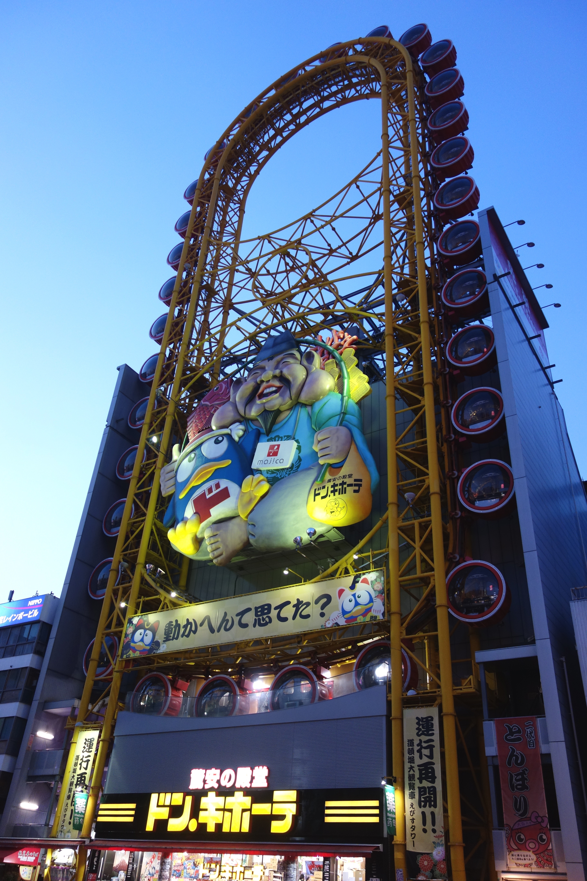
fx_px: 685
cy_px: 440
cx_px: 294
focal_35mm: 28
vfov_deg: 65.5
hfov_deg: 46.4
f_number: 1.8
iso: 320
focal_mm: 10.4
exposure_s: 1/100
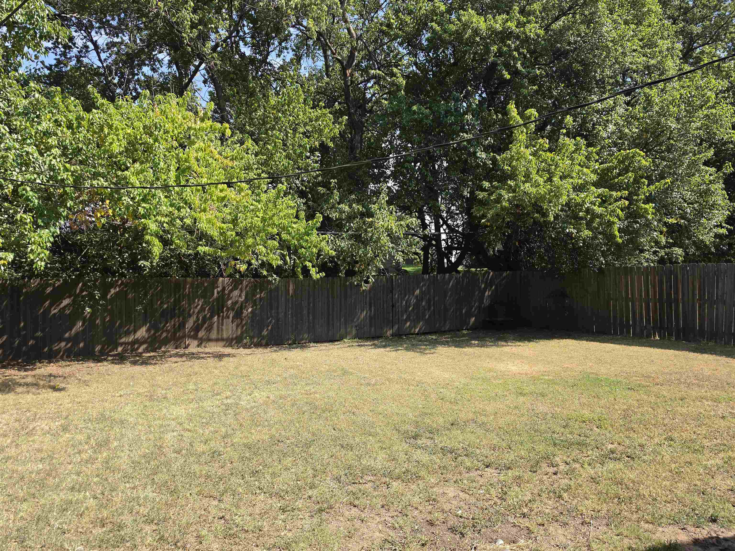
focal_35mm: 23
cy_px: 276
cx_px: 368
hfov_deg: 73.9
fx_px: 488
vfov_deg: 58.9
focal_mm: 6.5
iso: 10
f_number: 1.4
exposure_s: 1/405
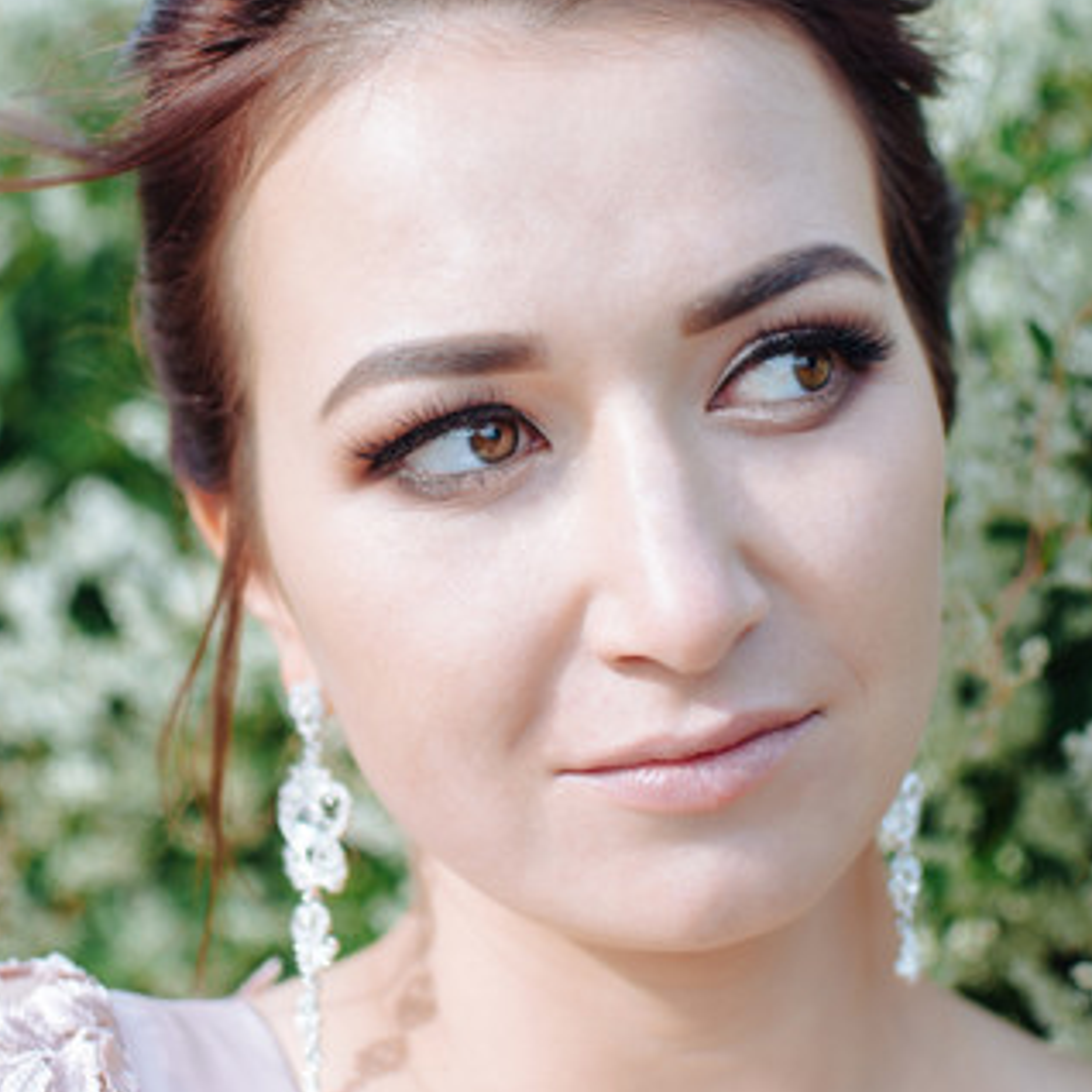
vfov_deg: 20.9
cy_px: 481
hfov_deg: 20.9
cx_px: 522
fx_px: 2955
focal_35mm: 83
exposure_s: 1/2500
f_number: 1.8
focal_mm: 35
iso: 250
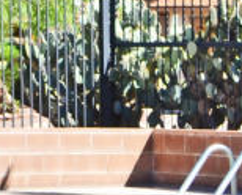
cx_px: 409
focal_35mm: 210
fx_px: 1508
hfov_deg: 8.9
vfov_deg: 7.3
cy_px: 259
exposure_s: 1/200
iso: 100
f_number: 7.1
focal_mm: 20
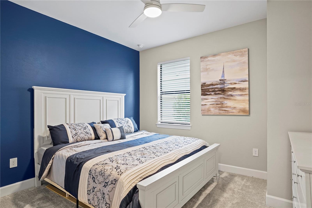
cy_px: 104
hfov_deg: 84.0
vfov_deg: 61.9
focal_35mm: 20
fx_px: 173
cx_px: 156
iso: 400
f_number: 5.6
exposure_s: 1/2
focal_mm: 20
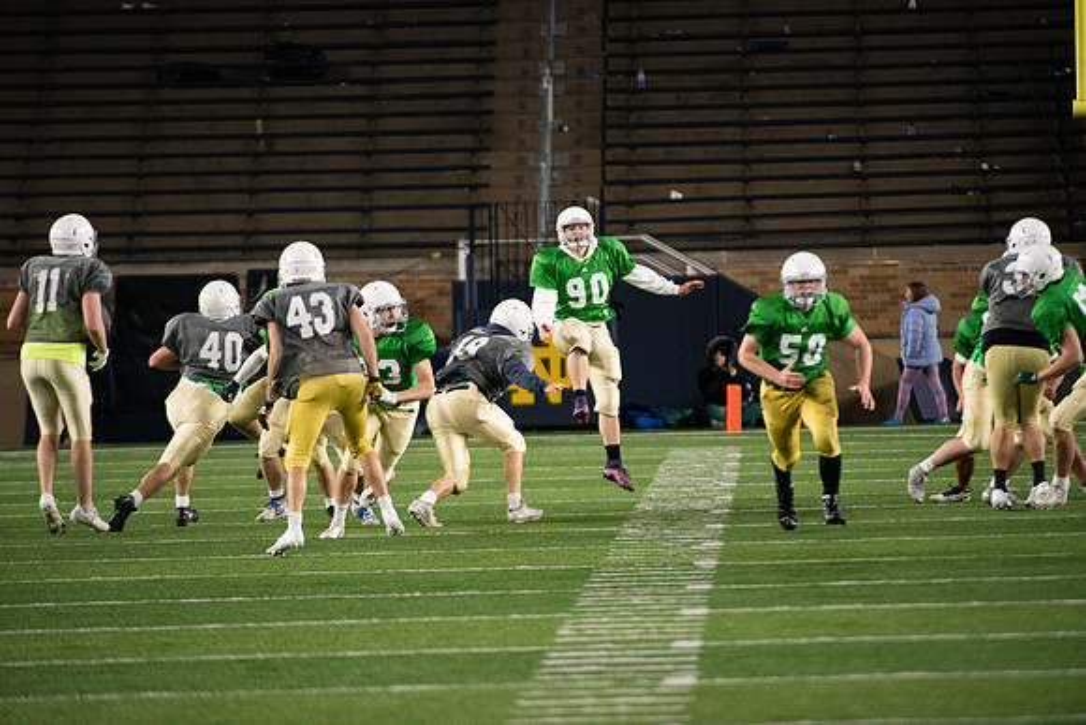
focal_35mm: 400
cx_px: 543
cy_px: 362
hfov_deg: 5.2
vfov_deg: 3.4
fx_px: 12069
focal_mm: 400
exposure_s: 1/500
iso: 6400
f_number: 4.5
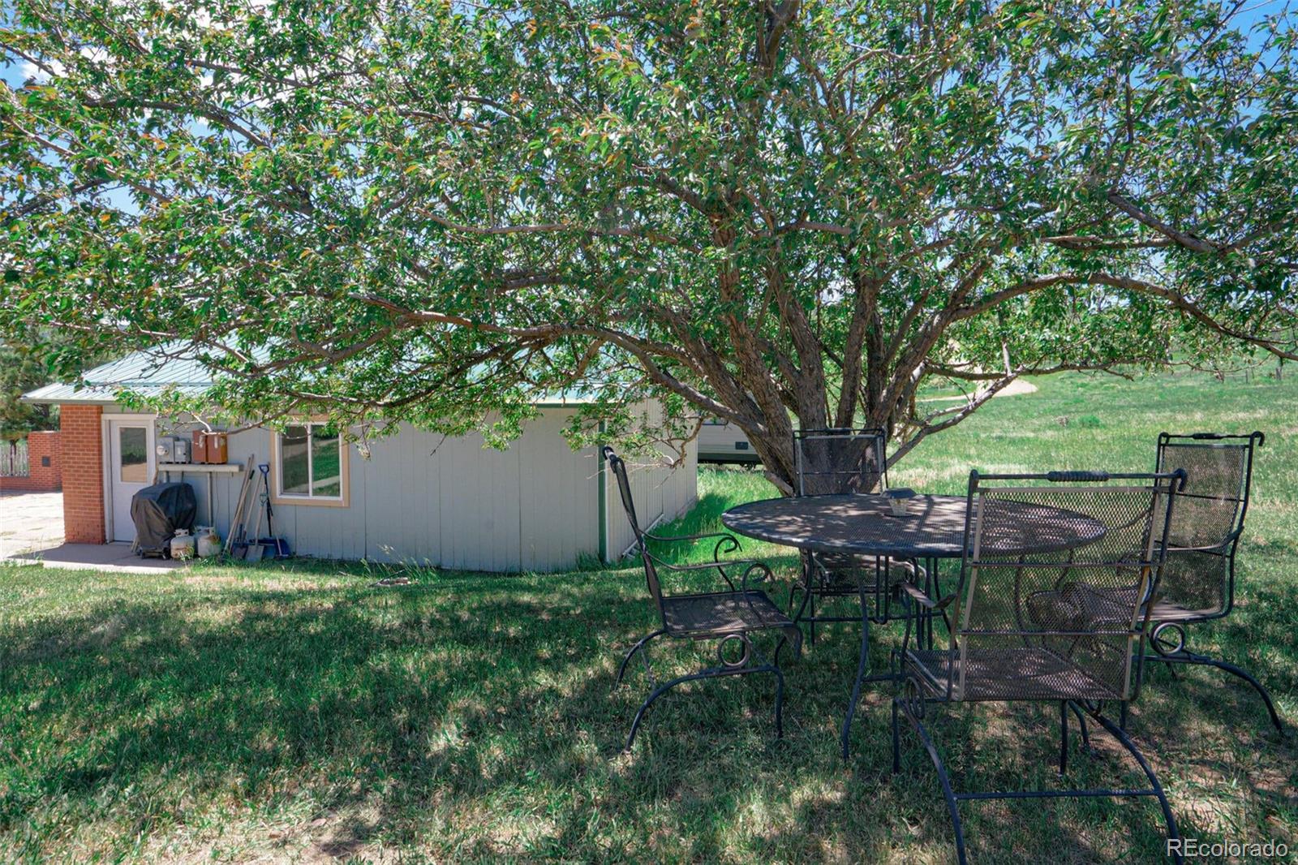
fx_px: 685
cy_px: 432
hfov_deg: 86.9
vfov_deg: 64.5
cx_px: 649
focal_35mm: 19
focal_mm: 19
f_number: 11
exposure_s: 1/125
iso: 400
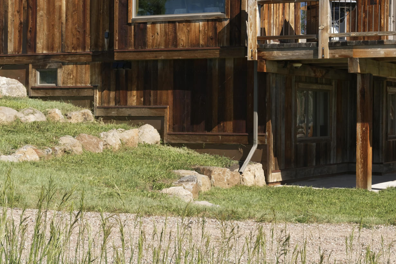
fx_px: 913
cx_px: 256
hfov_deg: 24.4
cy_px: -26
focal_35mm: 83
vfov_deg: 16.0
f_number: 10
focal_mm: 34
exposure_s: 1/60
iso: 100
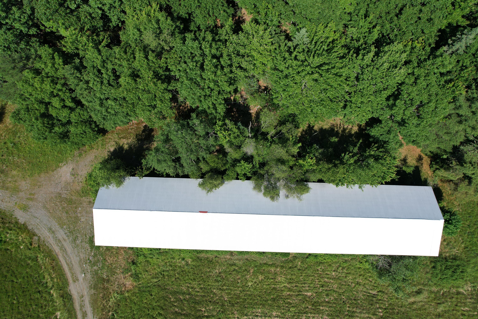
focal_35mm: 22
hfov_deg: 78.6
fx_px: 292
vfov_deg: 57.2
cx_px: 239
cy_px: 160
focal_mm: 8.38
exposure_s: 1/2000
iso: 100
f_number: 2.8
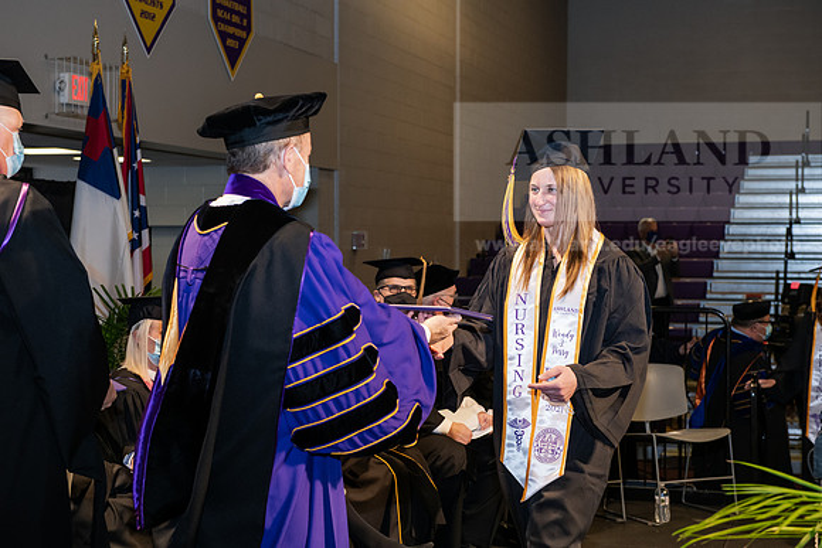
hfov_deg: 30.5
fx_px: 1507
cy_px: 274
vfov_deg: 20.6
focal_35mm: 66
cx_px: 411
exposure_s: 1/200
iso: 1600
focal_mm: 66
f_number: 6.3
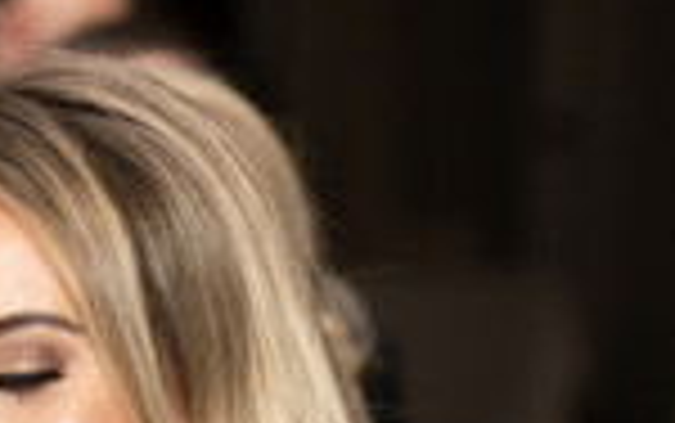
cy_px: 542
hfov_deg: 11.0
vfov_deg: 6.9
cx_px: 166
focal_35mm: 190
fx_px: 3498
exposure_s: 1/320
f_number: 2.8
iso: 400
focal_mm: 70
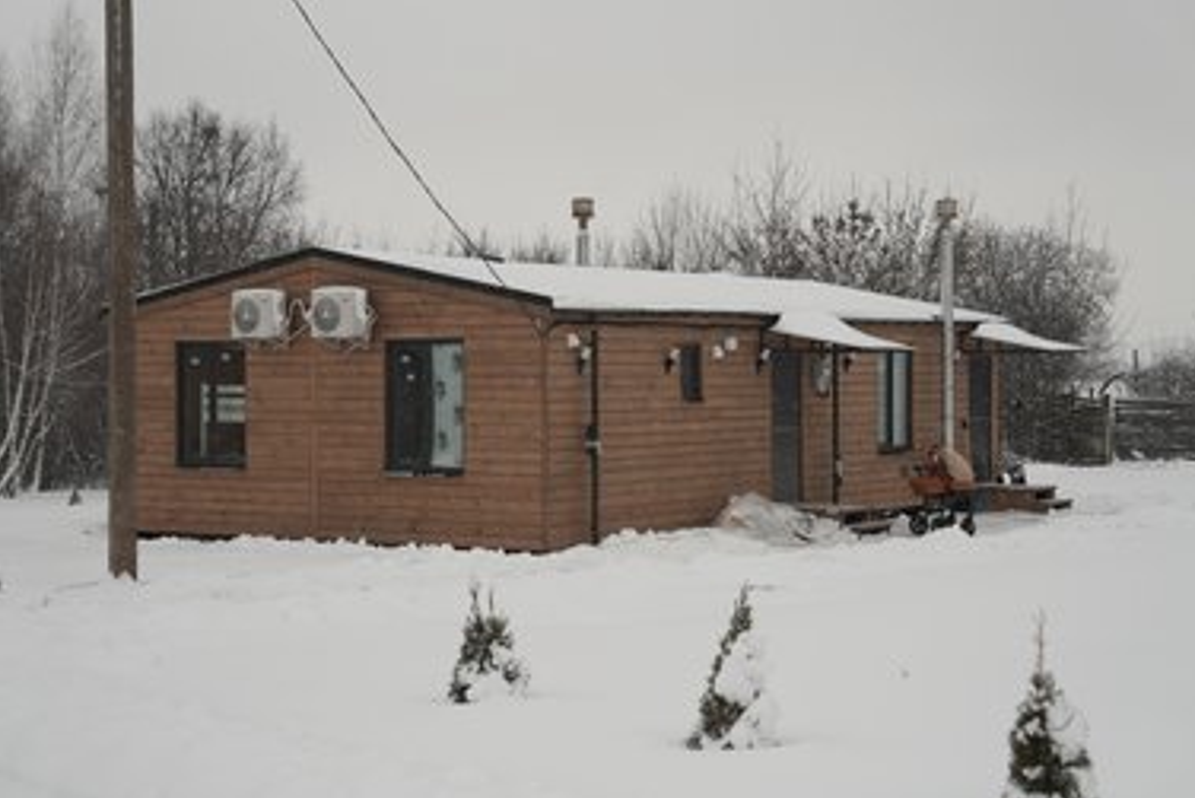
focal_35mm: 67
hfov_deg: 30.1
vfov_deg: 20.3
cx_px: 582
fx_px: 2225
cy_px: 393
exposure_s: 1/100
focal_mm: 63
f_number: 4
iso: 200
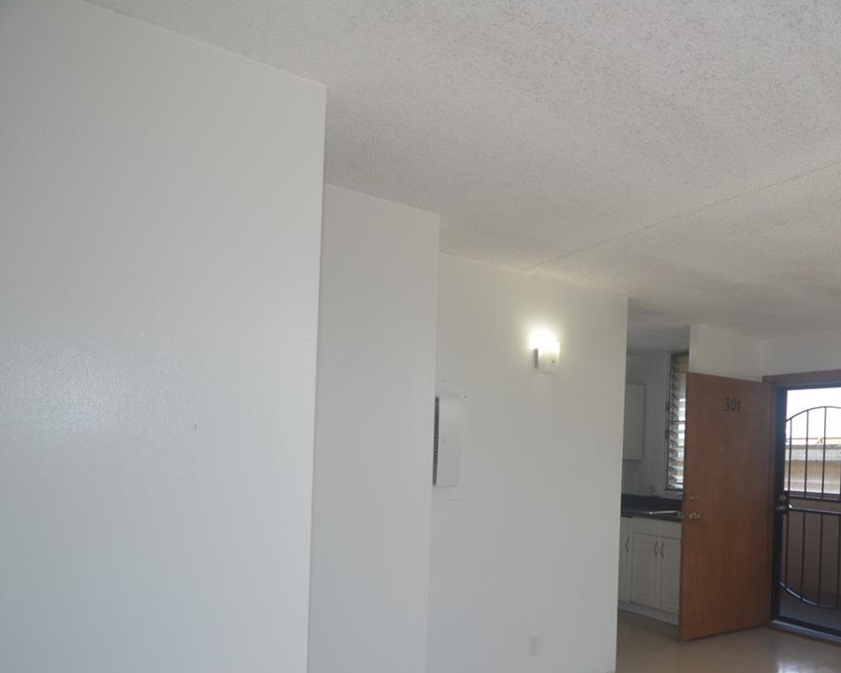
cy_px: 444
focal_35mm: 25
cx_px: 678
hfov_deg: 62.1
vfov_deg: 55.7
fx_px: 622
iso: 320
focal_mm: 10
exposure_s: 1/60
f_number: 4
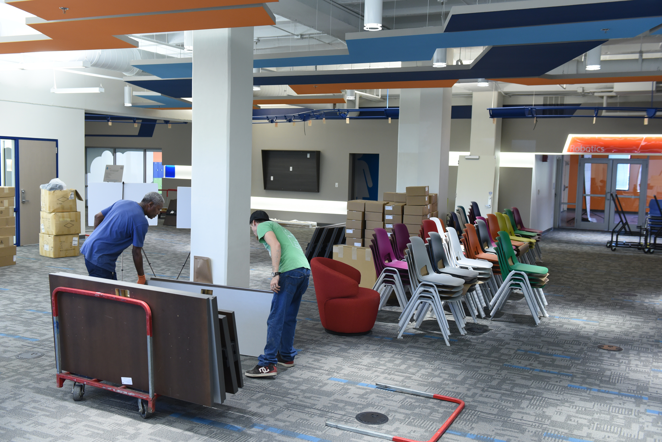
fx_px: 699
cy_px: 221
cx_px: 331
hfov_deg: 50.7
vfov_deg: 35.1
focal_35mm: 38
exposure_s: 1/80
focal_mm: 38
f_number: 5
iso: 1600
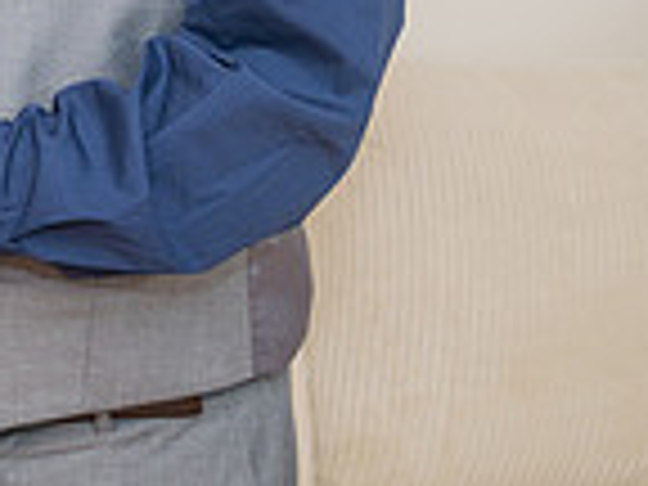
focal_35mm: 147
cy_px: -187
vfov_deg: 9.9
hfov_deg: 12.1
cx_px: -608
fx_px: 2752
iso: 400
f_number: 3.2
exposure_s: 1/160
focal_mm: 38
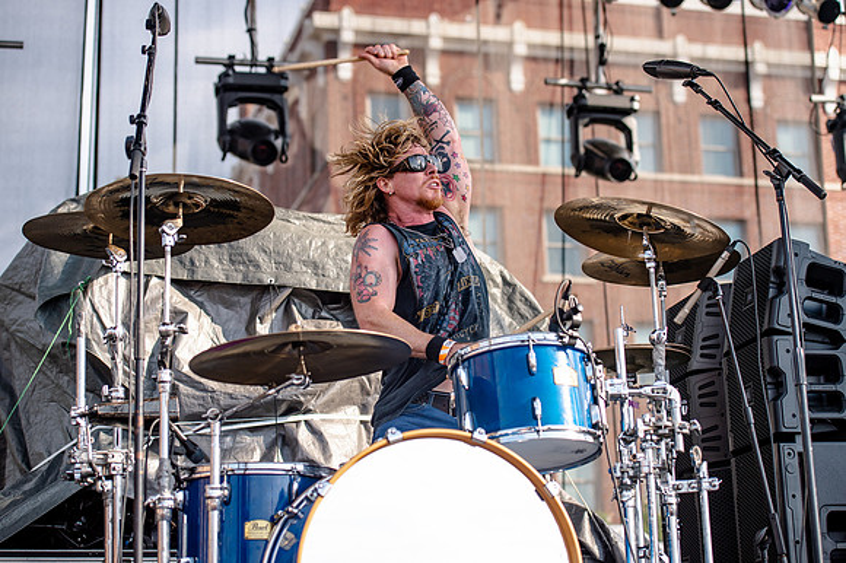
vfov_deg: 19.4
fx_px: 1644
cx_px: 423
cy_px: 282
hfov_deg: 28.9
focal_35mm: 70
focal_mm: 70
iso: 125
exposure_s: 1/800
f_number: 4
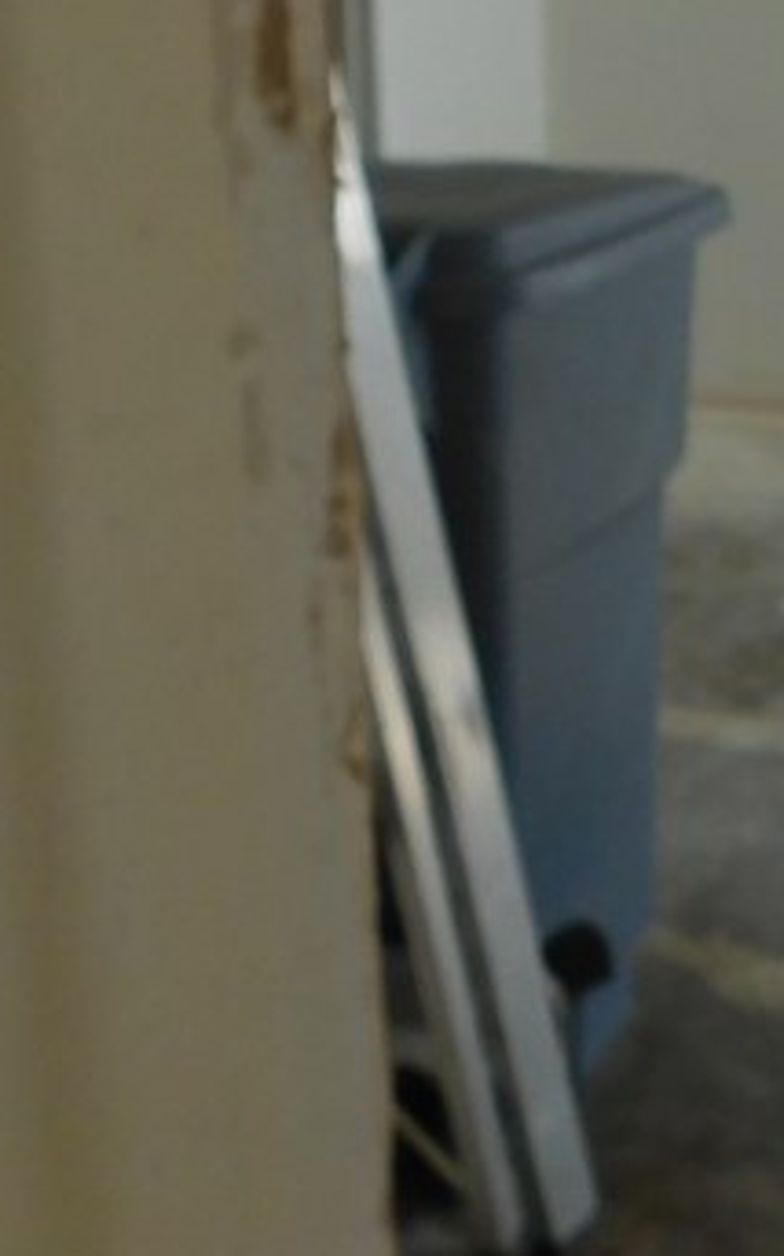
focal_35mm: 76
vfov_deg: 26.0
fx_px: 2601
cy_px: 48
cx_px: 1352
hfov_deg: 15.1
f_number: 3
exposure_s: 1/200
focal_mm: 4.1
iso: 125
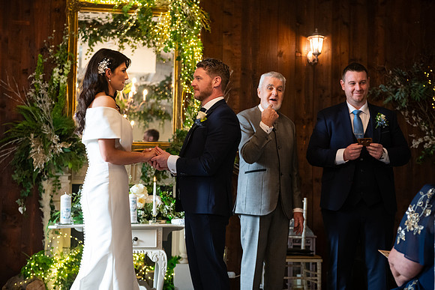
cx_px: 218
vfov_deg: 23.4
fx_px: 701
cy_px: 145
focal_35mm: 58
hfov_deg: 34.5
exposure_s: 1/160
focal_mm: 58
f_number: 3.5
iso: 1000
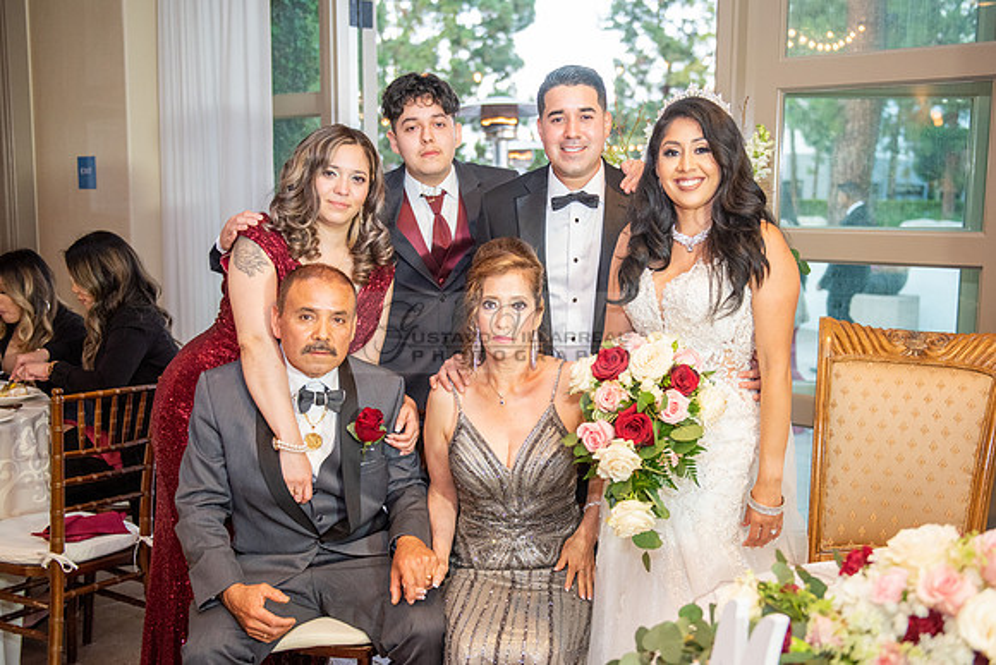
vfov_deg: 31.4
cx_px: 534
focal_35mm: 43
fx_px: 1182
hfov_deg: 45.7
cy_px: 355
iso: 1250
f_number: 2.8
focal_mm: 38
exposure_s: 1/125
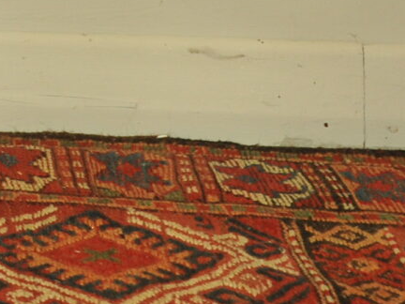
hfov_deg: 6.5
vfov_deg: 5.1
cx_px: -666
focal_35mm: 285
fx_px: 3334
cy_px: -386
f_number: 6.3
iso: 1250
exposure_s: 1/60
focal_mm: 50
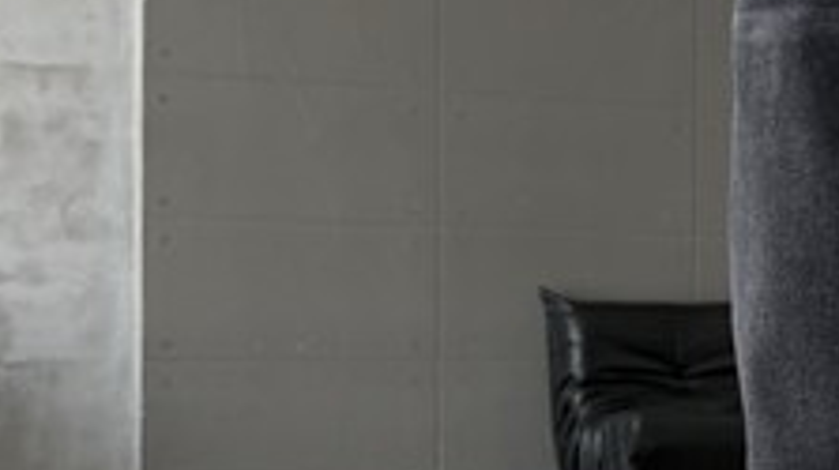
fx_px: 2089
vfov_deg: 12.8
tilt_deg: -0.9
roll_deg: -0.3
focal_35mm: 94
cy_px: 331
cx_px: 974
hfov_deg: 21.3
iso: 64
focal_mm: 6.76
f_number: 1.78
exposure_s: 1/182
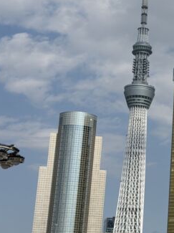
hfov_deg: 14.8
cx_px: 226
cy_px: 114
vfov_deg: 20.7
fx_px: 638
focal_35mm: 95
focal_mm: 6.76
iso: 64
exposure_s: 1/8772
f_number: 1.78
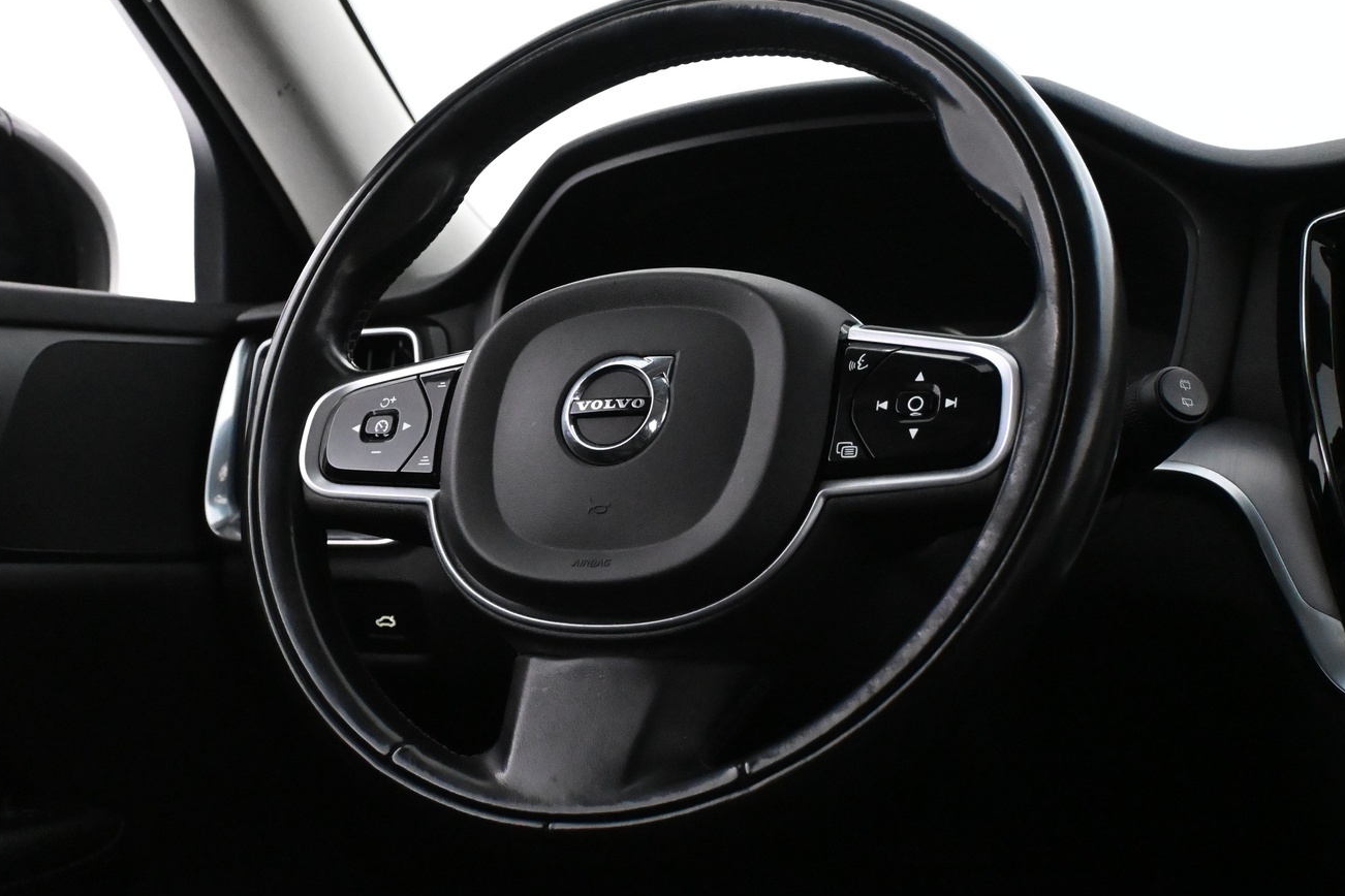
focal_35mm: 51
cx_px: 639
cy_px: 394
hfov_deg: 38.7
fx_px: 1917
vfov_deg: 26.3
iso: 7200
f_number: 4.5
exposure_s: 1/60
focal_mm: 27.5
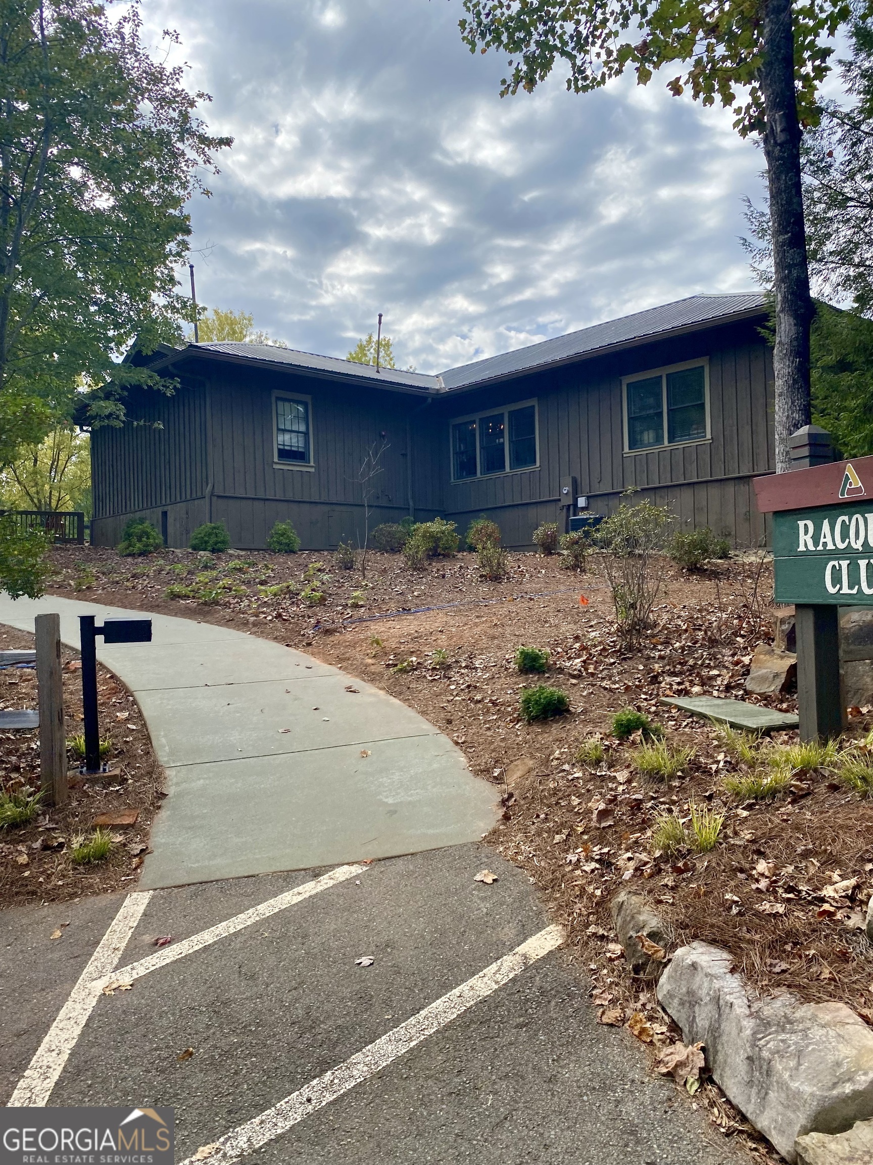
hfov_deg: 53.1
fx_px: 874
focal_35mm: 26
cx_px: 436
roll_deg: +1.7
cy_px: 582
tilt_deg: +3.2
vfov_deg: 67.3
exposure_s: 1/2625
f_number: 1.8
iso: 32
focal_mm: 4.25
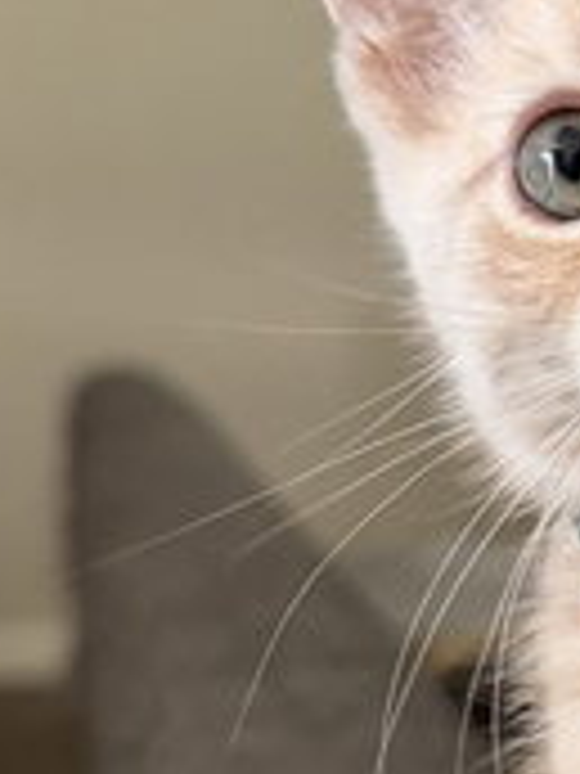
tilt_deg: -7.9
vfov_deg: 21.0
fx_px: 2078
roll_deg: -0.8
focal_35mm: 93
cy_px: 515
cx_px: 836
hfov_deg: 14.9
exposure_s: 1/60
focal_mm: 6.76
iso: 800
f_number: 1.78
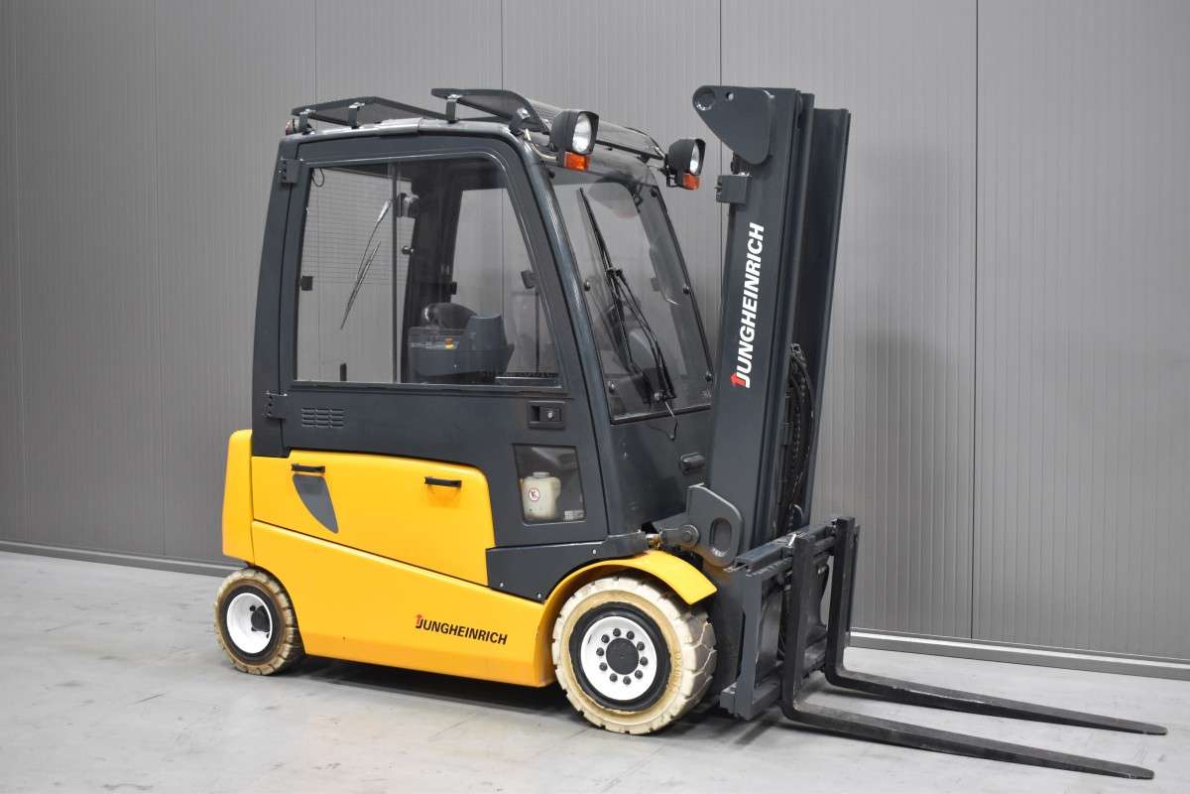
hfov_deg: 47.9
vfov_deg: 33.0
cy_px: 397
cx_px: 595
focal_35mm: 40
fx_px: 1339
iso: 1600
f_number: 4
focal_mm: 27
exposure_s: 1/50
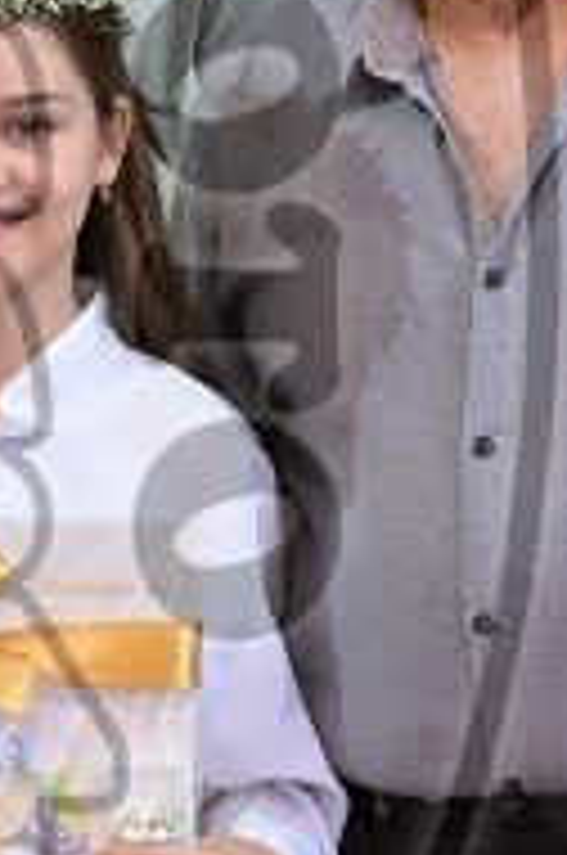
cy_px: 243
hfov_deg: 8.4
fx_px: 3817
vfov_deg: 12.8
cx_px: -11
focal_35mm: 161
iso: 5000
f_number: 4.5
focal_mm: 47
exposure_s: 1/125
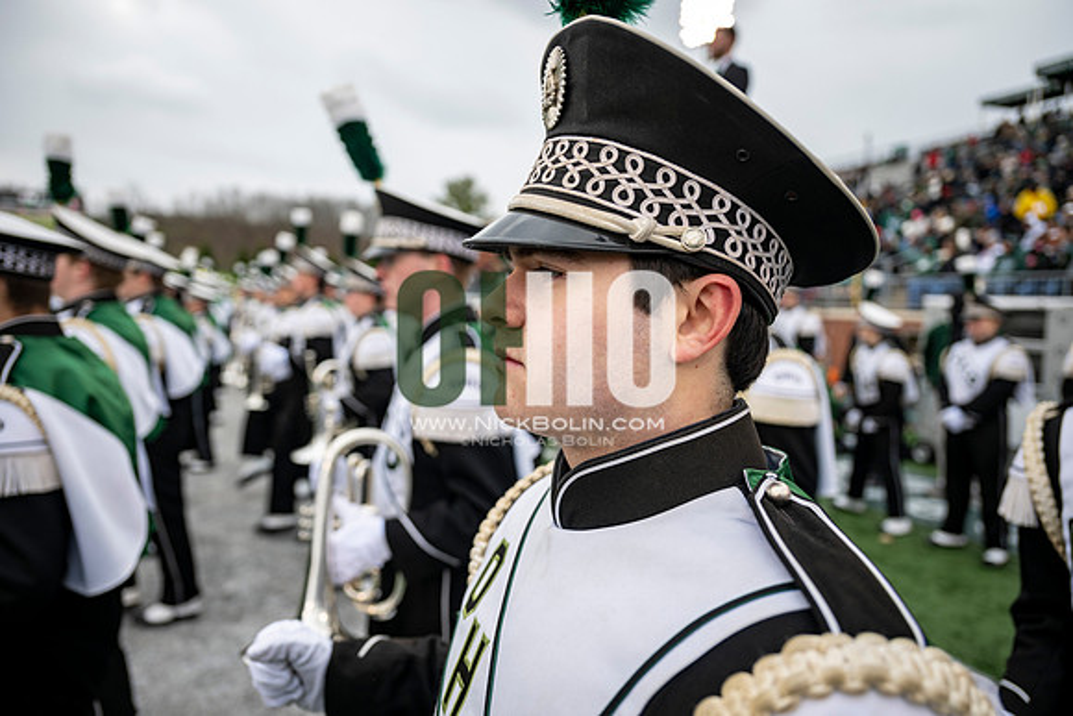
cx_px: 536
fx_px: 715
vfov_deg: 53.2
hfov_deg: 73.7
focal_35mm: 24
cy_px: 358
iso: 160
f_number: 2.8
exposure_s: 1/500
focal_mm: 24
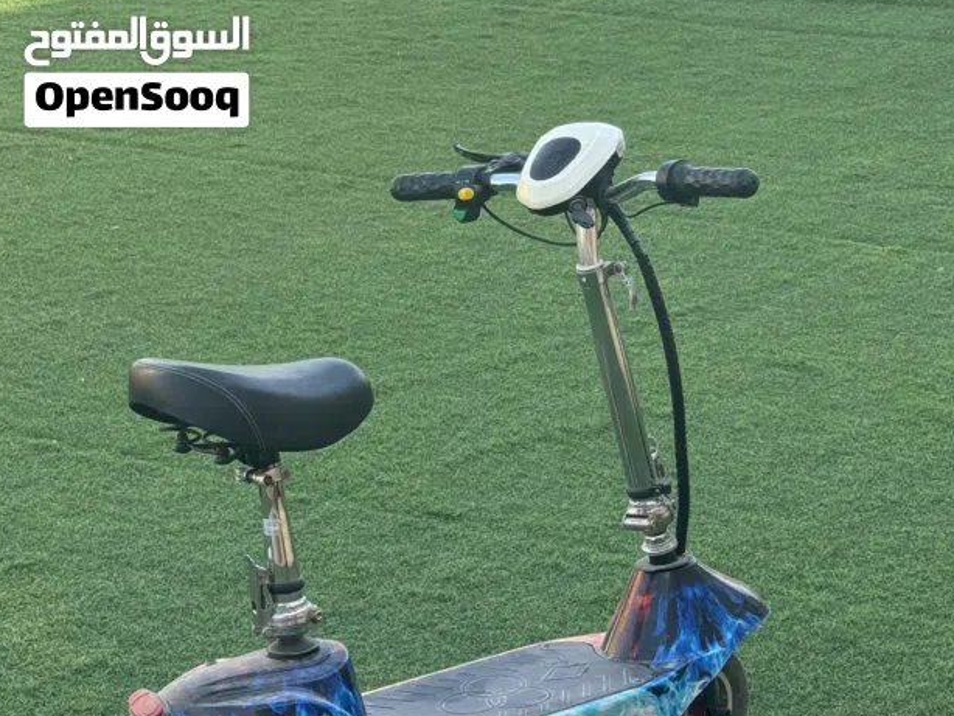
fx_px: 1379
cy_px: 351
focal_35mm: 50
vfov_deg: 29.1
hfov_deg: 38.2
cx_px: 483
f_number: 1.78
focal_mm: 6.76
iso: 64
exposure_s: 1/1215
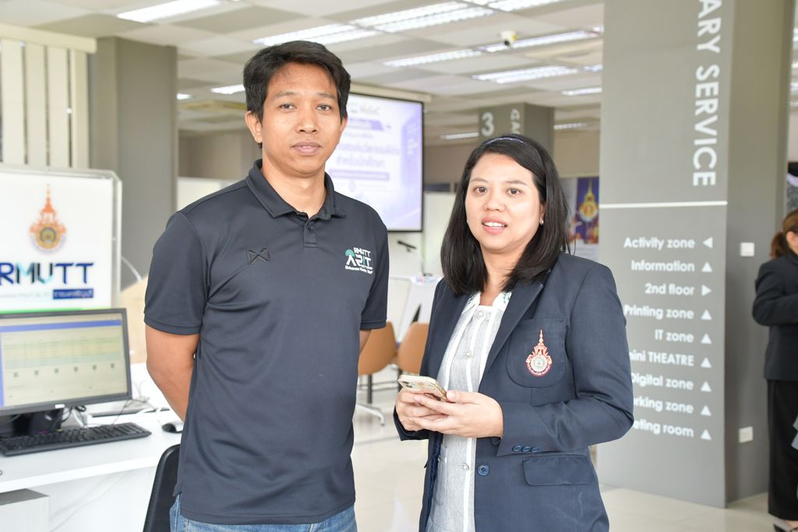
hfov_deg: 41.1
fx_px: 1064
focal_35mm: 48
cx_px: 399
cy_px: 266
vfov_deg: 28.1
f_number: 4
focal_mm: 32
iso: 1250
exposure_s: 1/125
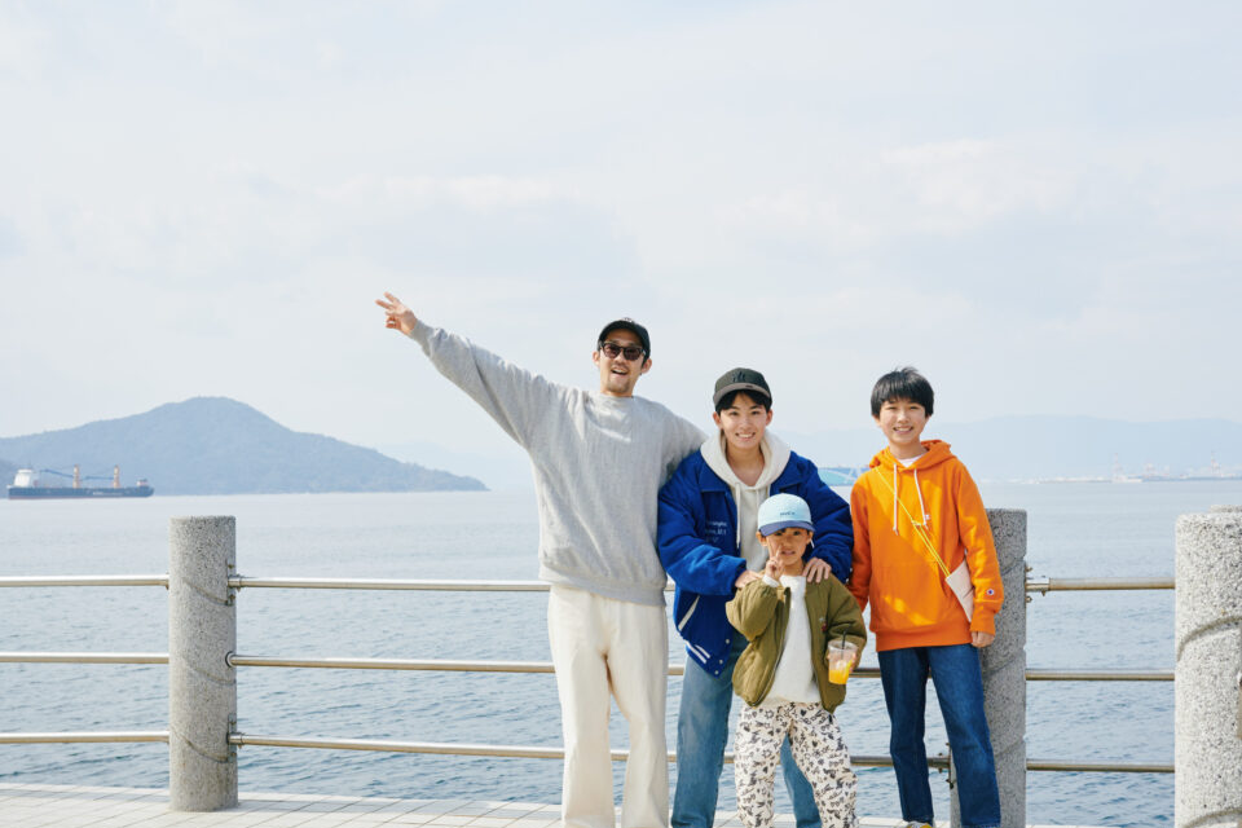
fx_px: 1725
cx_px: 683
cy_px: 505
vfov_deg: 26.9
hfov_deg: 39.6
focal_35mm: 50
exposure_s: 1/800
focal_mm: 40
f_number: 8
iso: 400
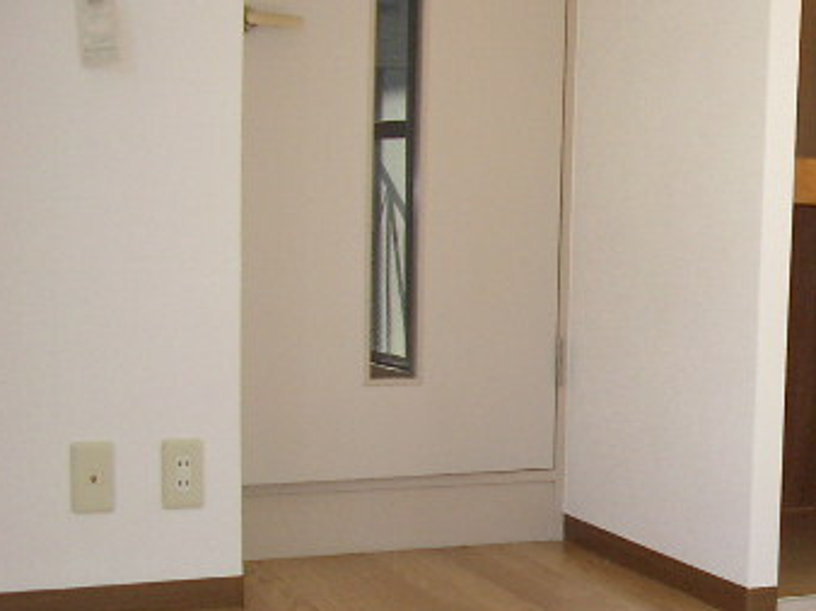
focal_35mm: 72
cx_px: 760
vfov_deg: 20.2
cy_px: 464
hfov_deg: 26.0
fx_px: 1696
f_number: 2.9
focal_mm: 5.8
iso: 98
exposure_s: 1/49.6
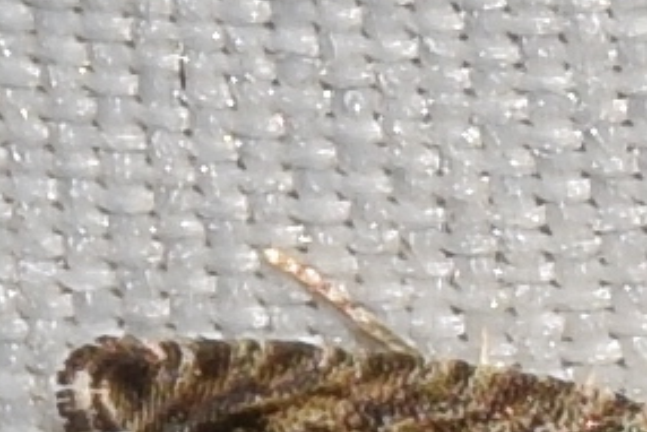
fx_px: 12658
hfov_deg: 2.9
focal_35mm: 704
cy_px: 473
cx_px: 584
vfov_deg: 2.0
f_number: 13
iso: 100
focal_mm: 140
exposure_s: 1/160
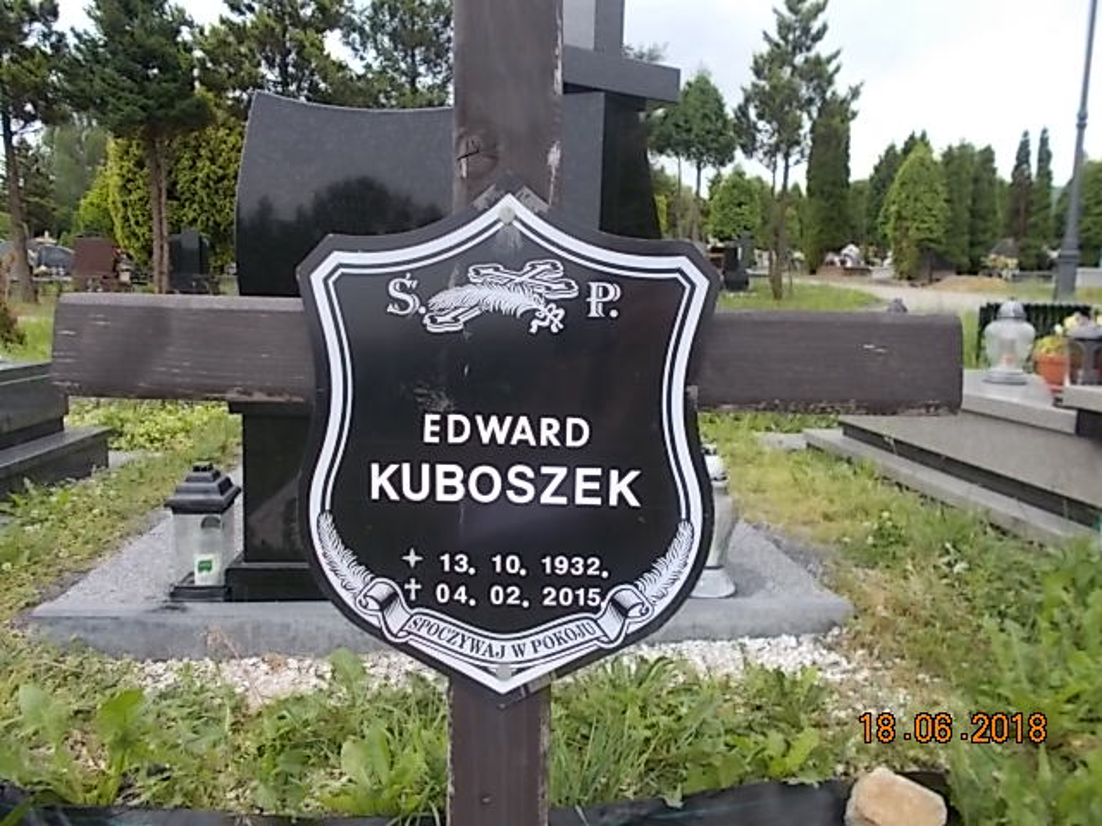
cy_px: 413
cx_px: 551
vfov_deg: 53.1
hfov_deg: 67.3
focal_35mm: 26
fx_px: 828
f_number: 3.2
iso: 80
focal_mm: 4.6
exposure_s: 1/320
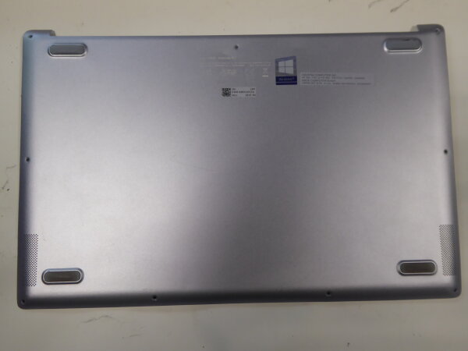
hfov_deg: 61.7
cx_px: 234
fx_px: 392
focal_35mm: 29
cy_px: 176
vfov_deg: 48.2
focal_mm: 5
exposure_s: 1/60
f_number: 3.5
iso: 200
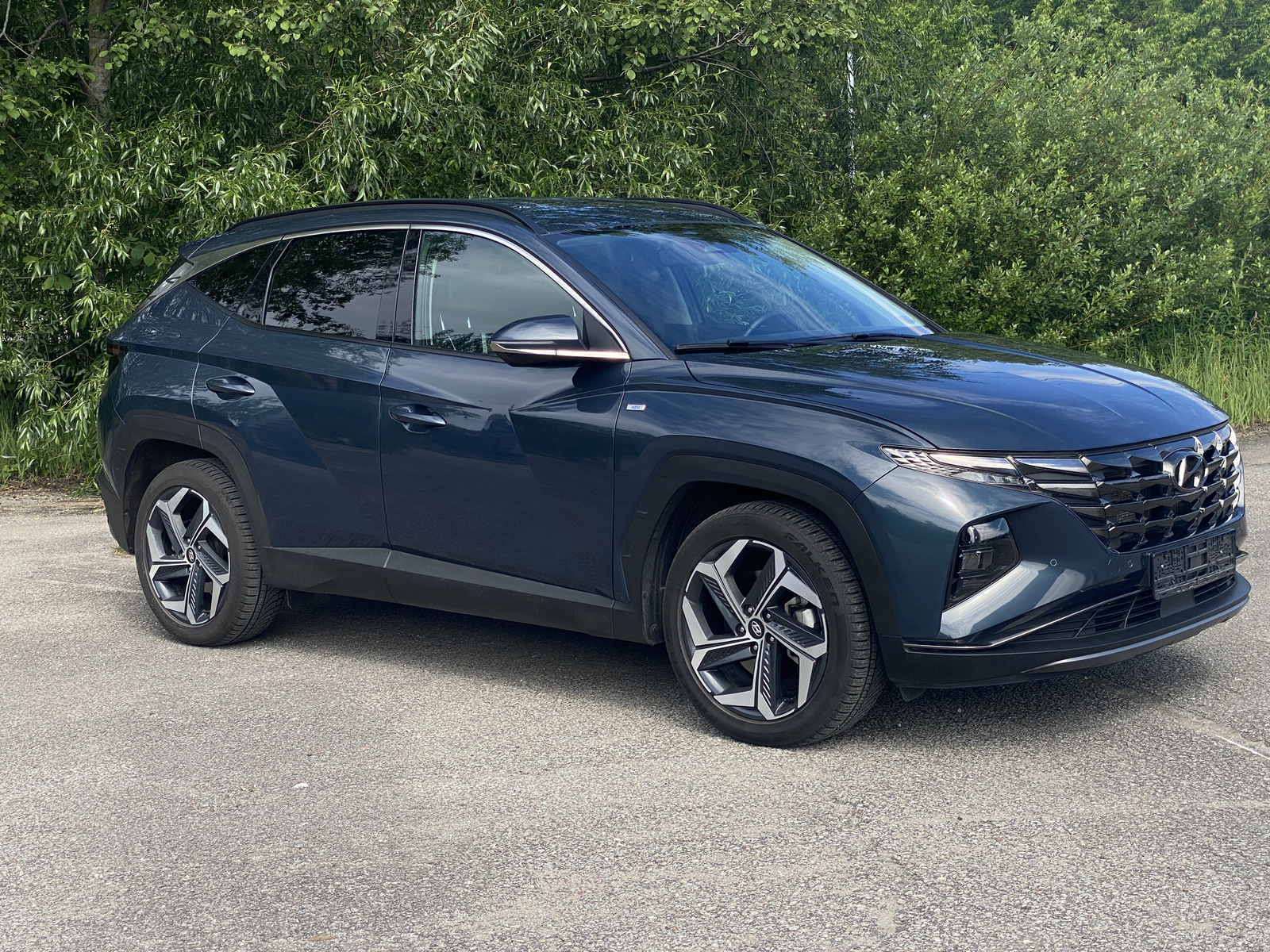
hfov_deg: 36.8
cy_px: 476
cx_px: 635
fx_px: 1908
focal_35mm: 52
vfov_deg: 28.0
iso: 20
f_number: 2
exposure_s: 1/1020
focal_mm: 6
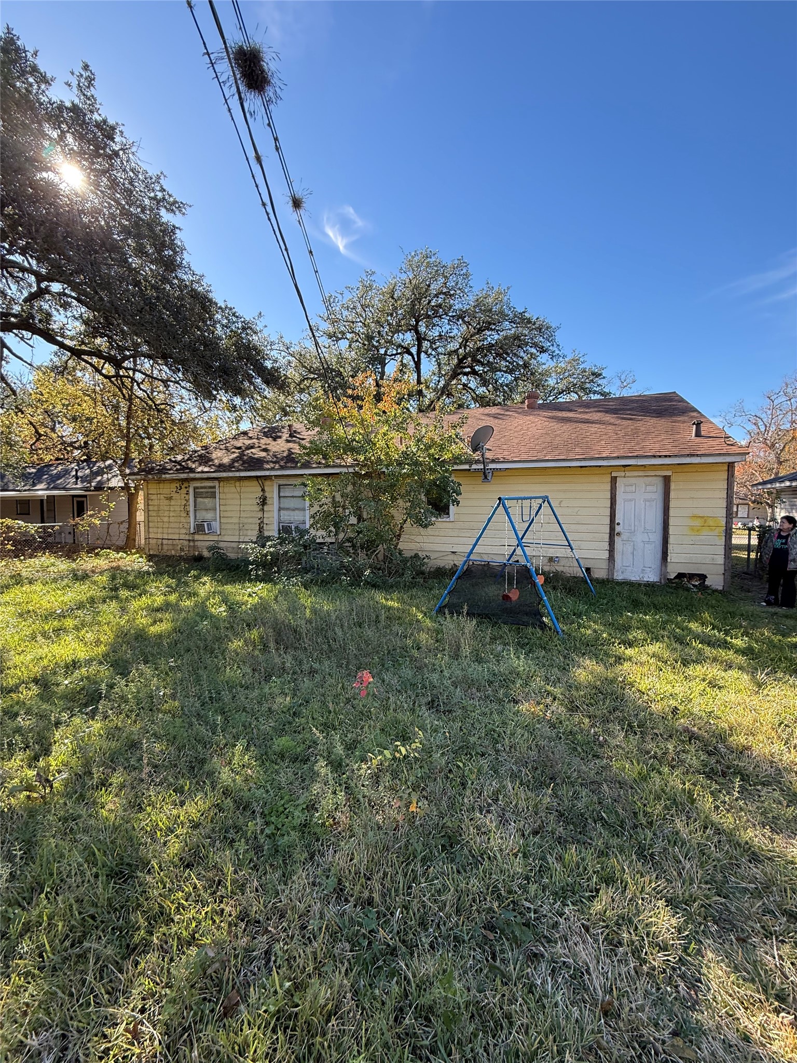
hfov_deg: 85.7
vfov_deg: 102.1
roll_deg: +0.0
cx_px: 398
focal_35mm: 14
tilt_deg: -2.7
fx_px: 430
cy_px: 532
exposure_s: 1/390
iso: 64
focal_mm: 2.22
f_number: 2.2
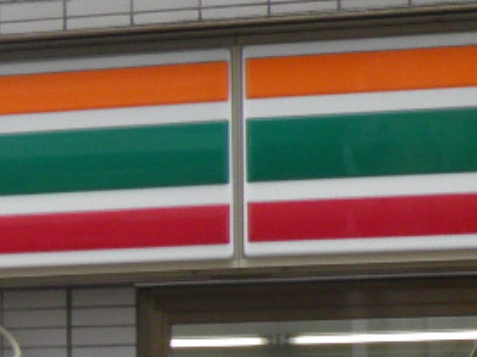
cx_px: -584
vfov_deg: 8.7
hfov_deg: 10.6
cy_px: 611
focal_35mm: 165
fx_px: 2274
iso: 50
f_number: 5.7
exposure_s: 1/80
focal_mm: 4.9
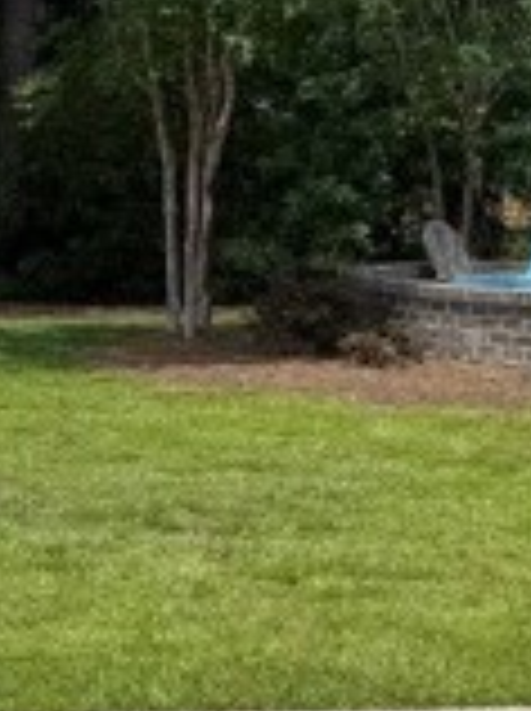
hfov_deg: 12.6
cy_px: 472
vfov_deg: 16.8
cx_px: 234
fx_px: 2399
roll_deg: -0.6
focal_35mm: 117
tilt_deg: -6.2
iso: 80
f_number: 1.78
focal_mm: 6.76
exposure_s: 1/3425
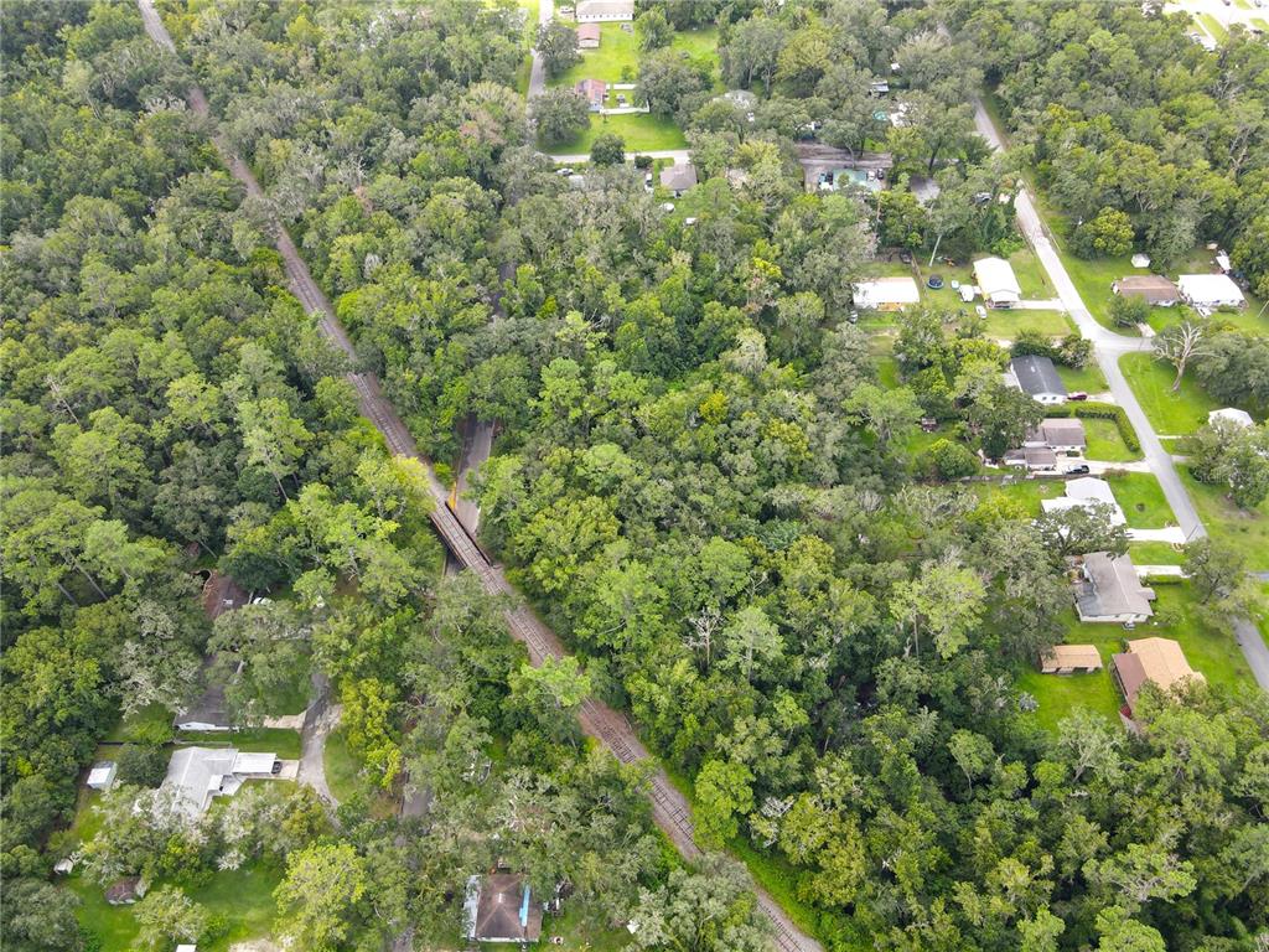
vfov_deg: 56.8
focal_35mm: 24
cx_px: 634
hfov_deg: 71.6
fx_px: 880
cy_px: 476
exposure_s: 1/80
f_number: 2.8
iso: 100
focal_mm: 4.5
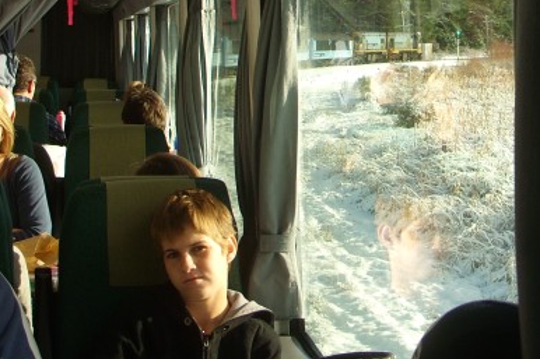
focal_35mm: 82
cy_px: 53
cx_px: 378
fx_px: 1229
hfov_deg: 24.6
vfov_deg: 16.5
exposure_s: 1/209
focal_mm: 7.8
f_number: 2.8
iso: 50
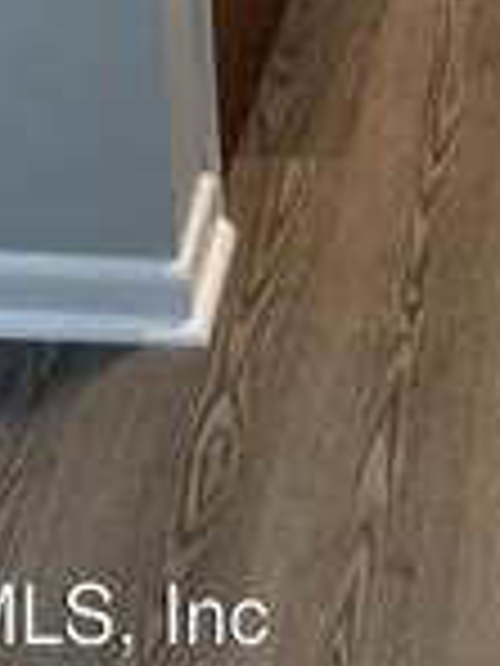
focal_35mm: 104
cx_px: 604
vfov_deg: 15.1
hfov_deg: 13.8
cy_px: -693
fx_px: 2003
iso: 160
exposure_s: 1/60
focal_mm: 6.76
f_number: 1.78
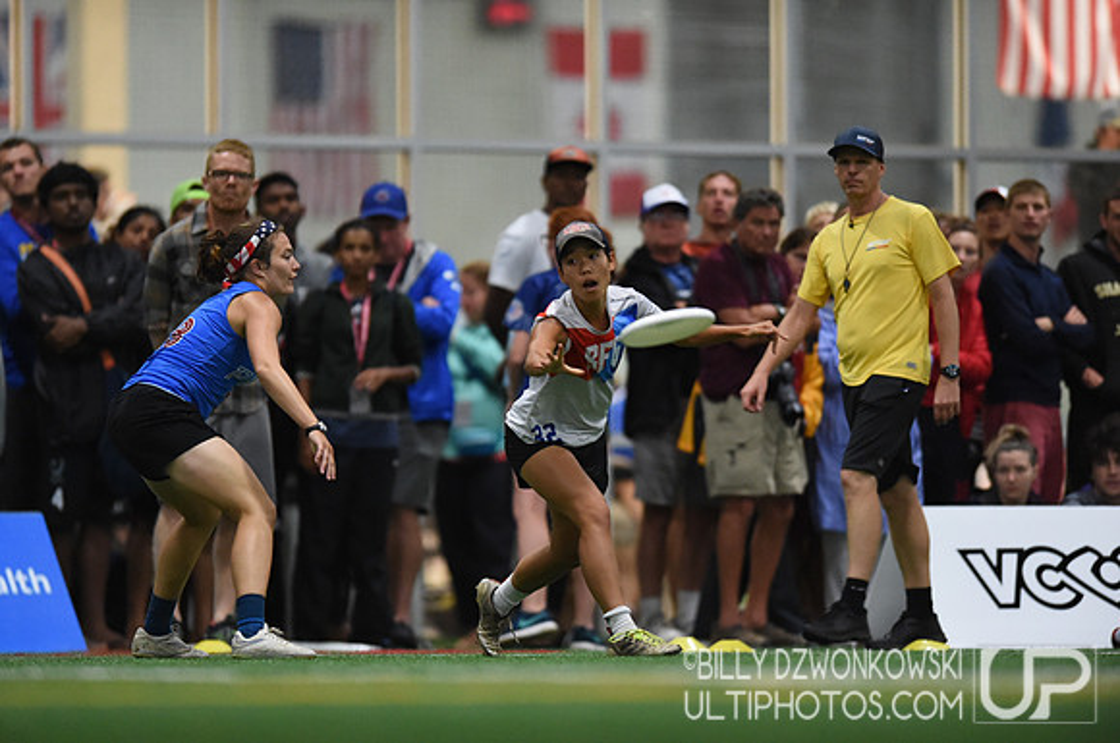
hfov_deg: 5.2
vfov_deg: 3.4
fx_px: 12427
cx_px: 560
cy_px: 372
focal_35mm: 400
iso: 10000
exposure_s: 1/640
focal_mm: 400
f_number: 2.8
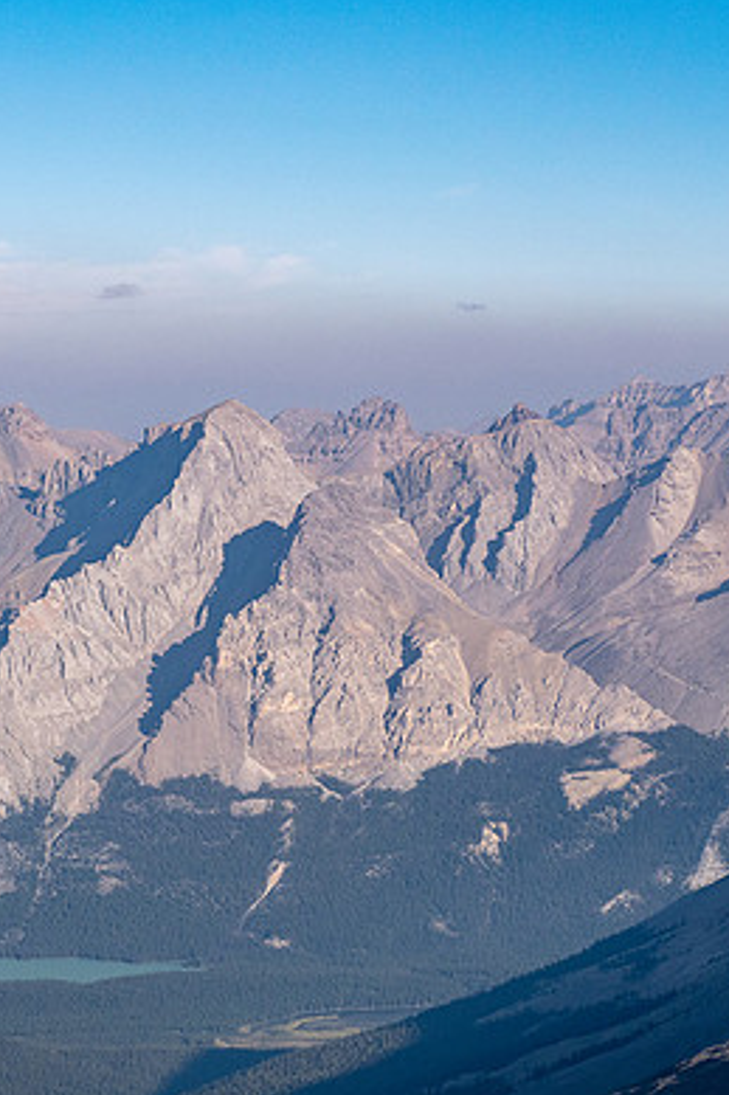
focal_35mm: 124
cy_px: 593
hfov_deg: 11.0
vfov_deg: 16.5
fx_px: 3770
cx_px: 51
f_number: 8
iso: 200
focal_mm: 40
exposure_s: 1/320
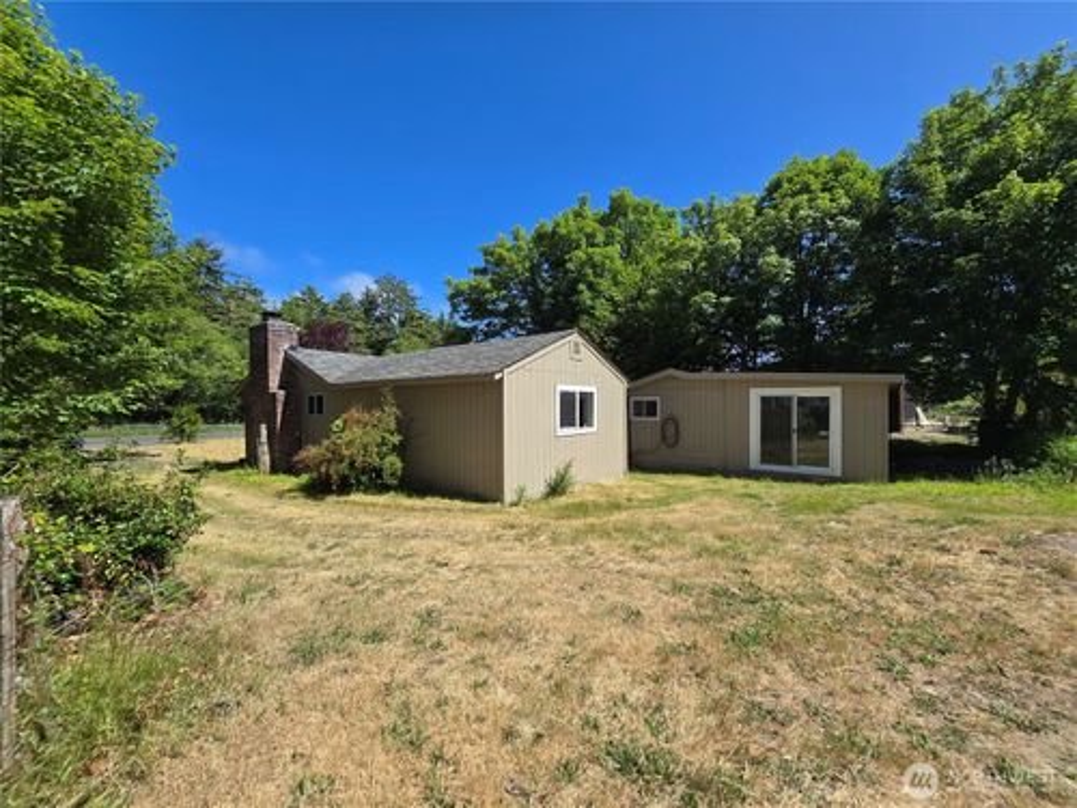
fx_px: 404
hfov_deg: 106.2
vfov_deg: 89.9
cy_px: 404
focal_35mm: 13
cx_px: 538
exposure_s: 1/1789
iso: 50
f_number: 2.2
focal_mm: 2.2
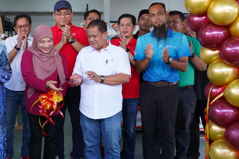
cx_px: 73
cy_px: 75
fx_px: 339
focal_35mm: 51
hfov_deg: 38.3
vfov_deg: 26.5
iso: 4000
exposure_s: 1/400
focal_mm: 36
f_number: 5.6
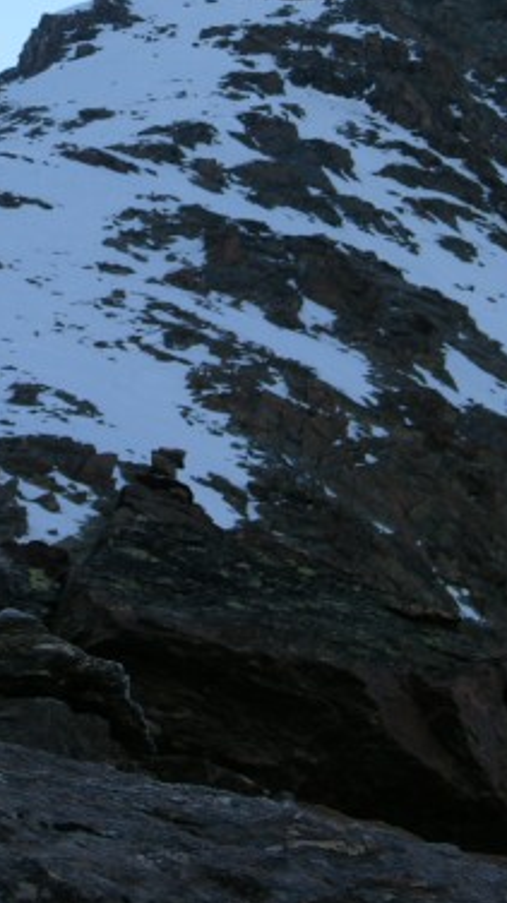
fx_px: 4693
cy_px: 149
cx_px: 144
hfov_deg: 6.2
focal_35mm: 196
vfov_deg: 11.0
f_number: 4.4
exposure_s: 1/240
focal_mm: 22.3
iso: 50
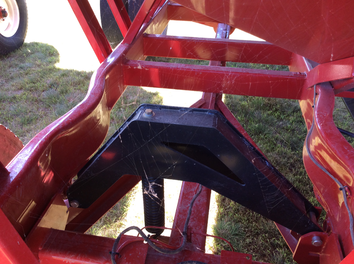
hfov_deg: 56.9
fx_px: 327
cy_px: 132
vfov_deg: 44.1
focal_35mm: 32
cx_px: 177
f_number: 2.4
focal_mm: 3.3
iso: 32
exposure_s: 1/60
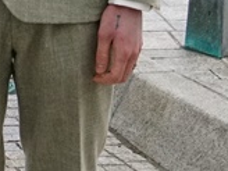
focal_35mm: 317
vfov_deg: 4.6
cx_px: -299
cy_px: -185
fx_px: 2088
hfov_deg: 6.0
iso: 1250
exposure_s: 1/2000
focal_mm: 30
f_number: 4.5
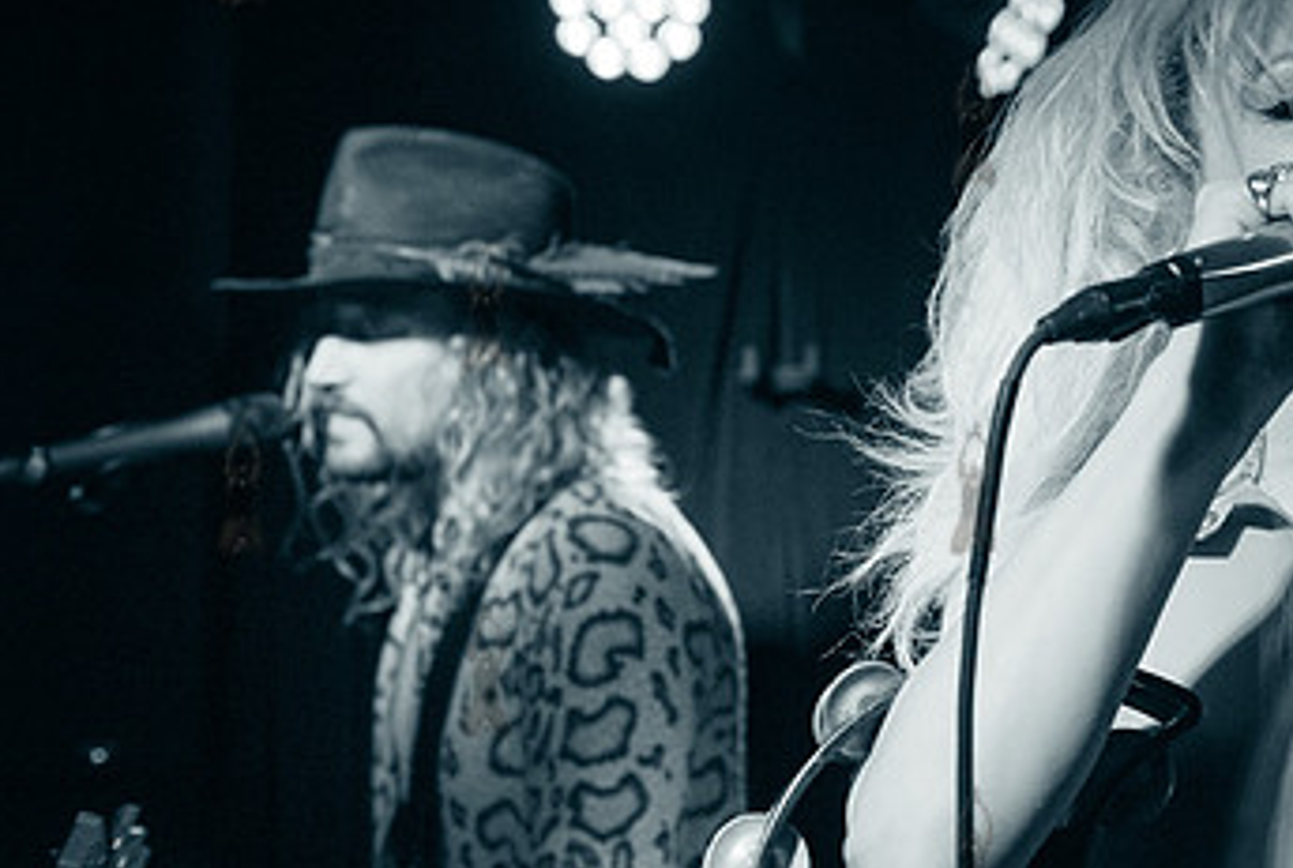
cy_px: 411
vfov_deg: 19.3
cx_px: 1088
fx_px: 2556
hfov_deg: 27.6
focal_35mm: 71
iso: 4000
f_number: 3.5
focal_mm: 38
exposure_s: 1/500
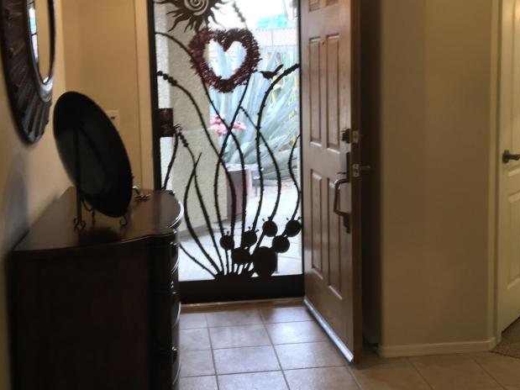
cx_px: 268
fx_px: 721
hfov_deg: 39.7
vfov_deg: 30.1
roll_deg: +0.7
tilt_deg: -5.9
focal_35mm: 48
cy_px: 148
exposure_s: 1/30
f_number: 2.2
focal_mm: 4.15
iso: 64
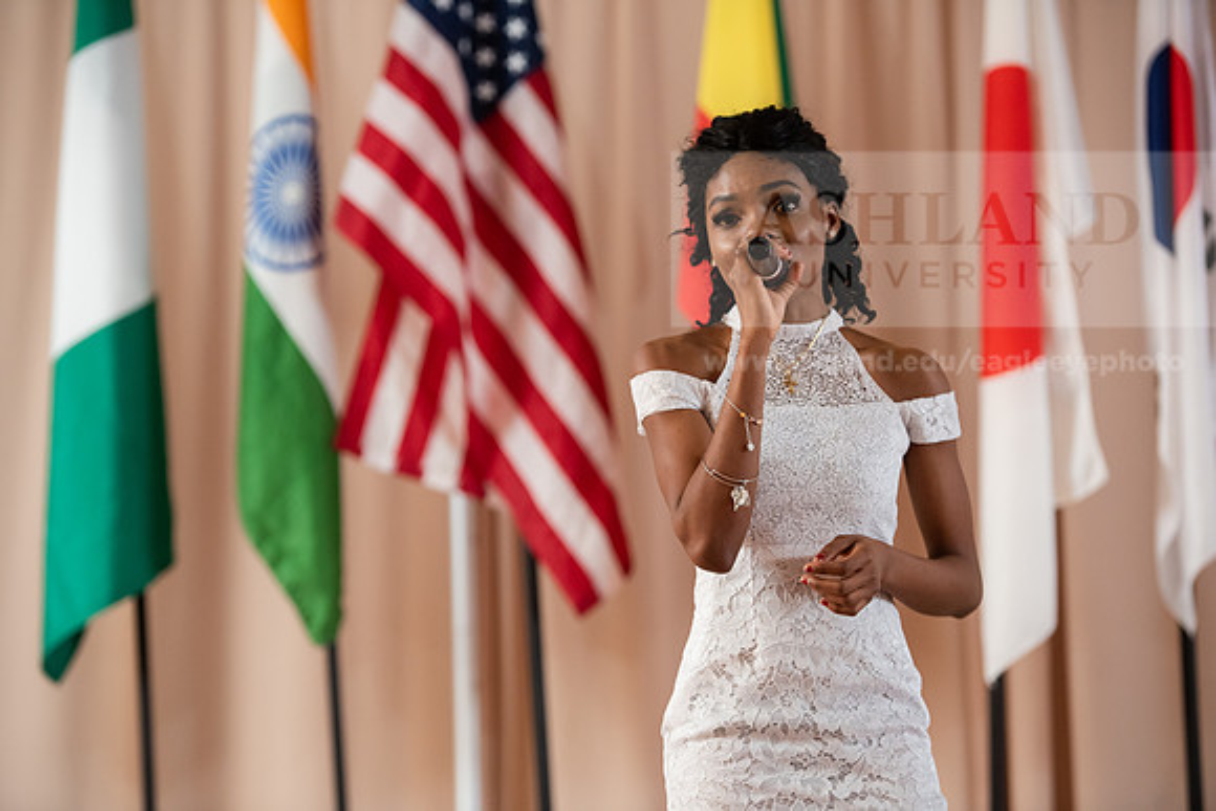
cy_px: 406
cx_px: 608
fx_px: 4054
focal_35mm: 120
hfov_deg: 17.1
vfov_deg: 11.4
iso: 2000
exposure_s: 1/200
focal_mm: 120
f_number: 3.2
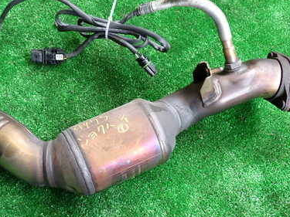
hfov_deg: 39.2
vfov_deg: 30.2
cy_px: 103
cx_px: 95
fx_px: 402
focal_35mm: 48
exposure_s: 1/80
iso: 200
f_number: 2.3
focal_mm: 5.4
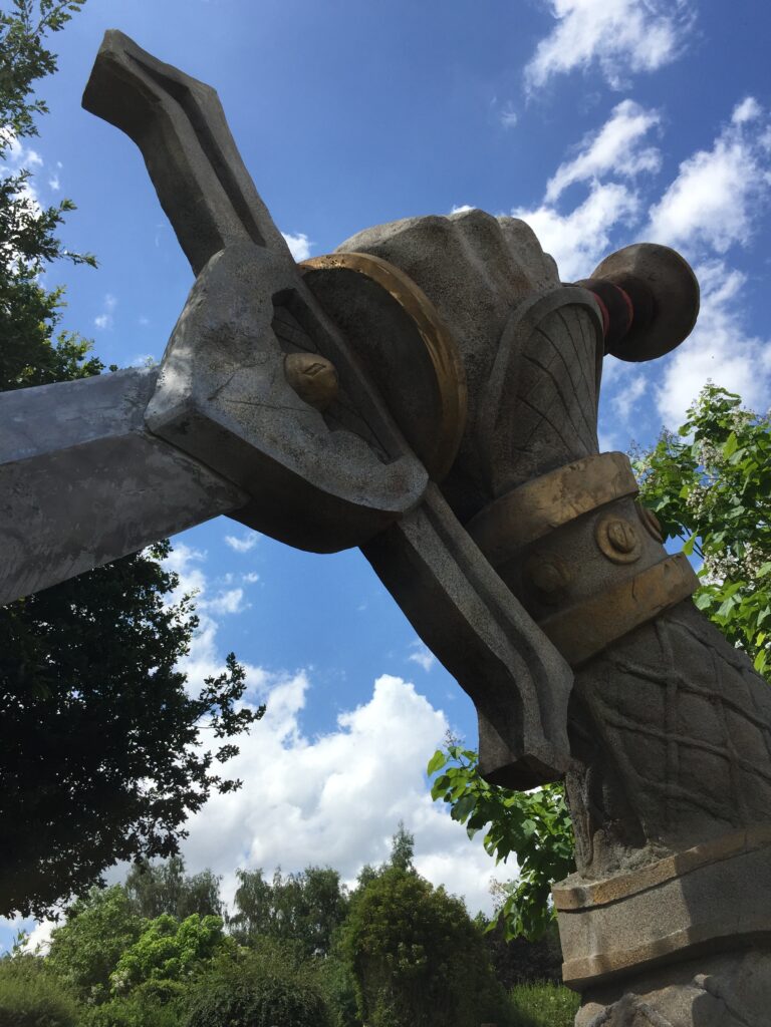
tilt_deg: +35.0
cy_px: 514
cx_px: 386
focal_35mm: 29
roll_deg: +0.9
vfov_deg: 61.7
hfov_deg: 48.2
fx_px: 861
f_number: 2.2
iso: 32
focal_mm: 4.15
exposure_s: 1/2326
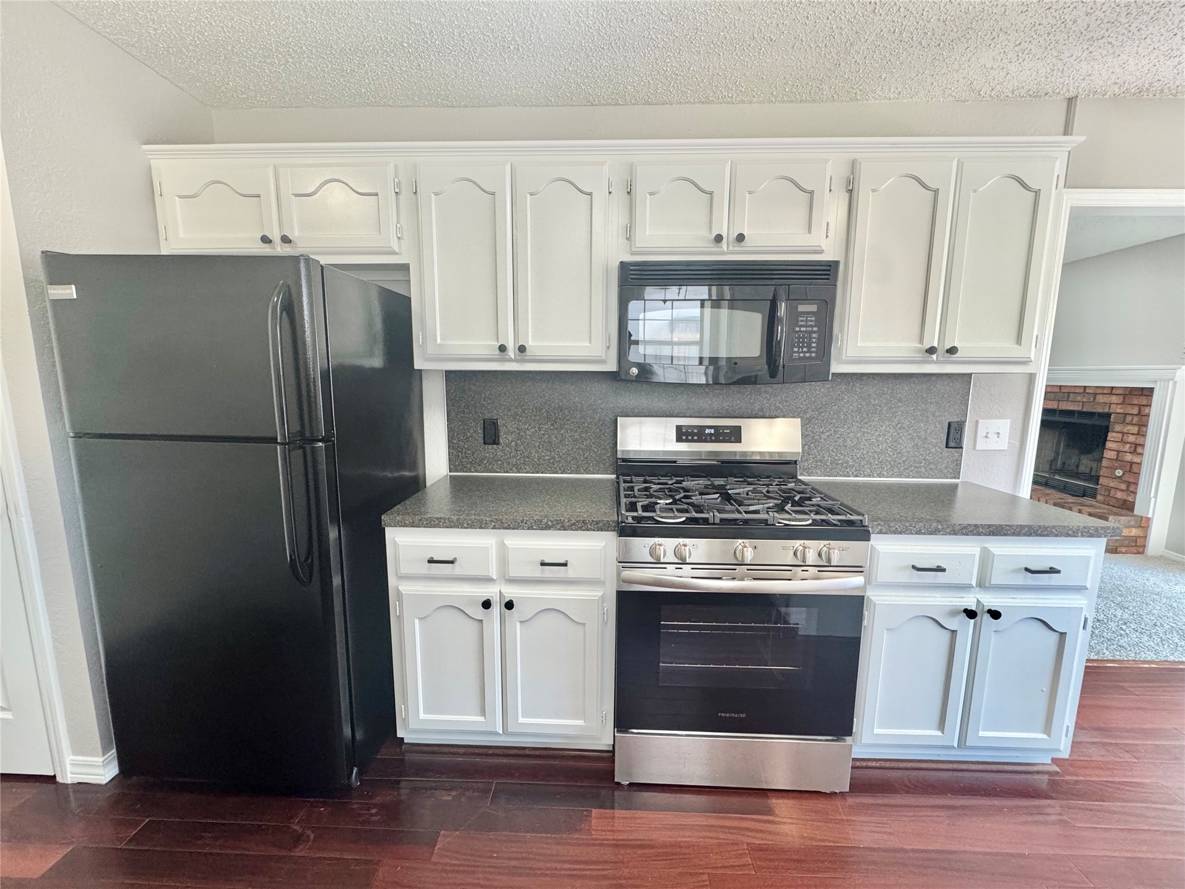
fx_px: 479
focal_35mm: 14
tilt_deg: -9.4
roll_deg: -0.6
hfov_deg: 102.1
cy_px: 444
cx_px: 592
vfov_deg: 85.7
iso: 250
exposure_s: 1/120
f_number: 2.2
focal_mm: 2.22
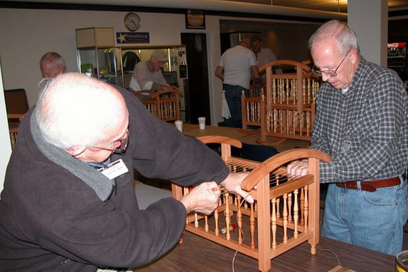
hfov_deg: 53.1
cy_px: 143
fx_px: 408
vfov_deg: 36.8
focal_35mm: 36
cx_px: 203
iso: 100
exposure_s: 1/60
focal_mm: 8.9
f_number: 2.8
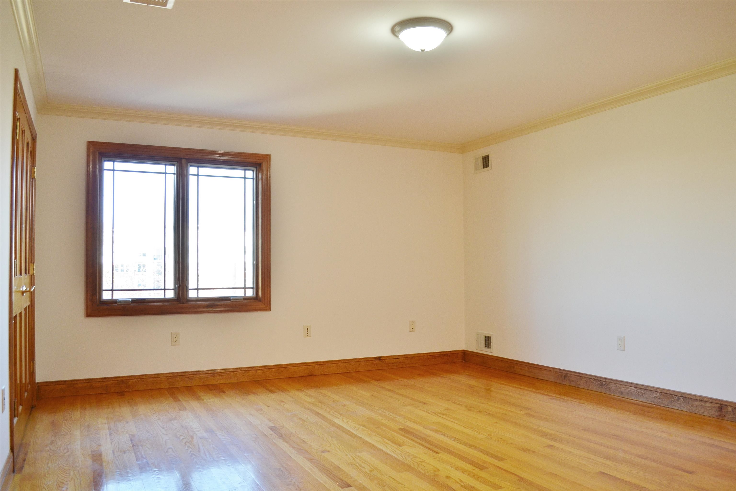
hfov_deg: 67.4
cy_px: 246
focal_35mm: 27
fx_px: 552
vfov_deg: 47.9
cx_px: 368
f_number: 4
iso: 400
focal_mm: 18
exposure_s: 1/60
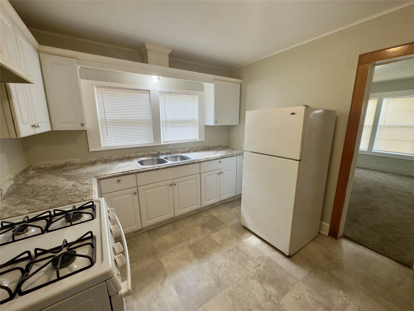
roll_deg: +0.4
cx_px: 207
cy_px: 156
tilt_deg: -11.7
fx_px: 167
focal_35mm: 14
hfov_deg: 102.1
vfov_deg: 85.7
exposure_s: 1/120
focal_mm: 2.22
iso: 125
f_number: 2.2
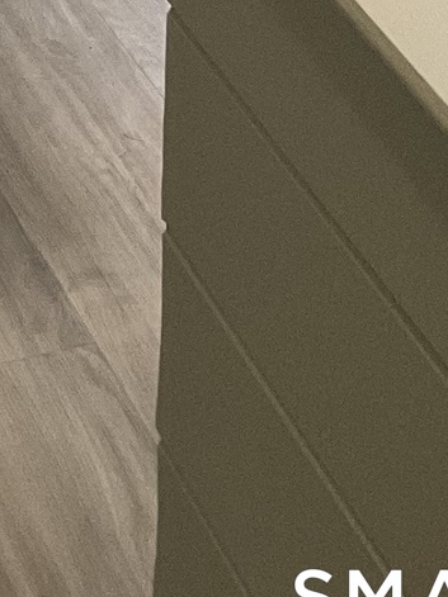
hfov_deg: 9.9
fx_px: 2451
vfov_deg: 11.6
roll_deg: +1.9
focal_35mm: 142
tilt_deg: -15.6
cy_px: -807
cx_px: -362
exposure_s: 1/60
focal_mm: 3
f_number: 1.8
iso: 160
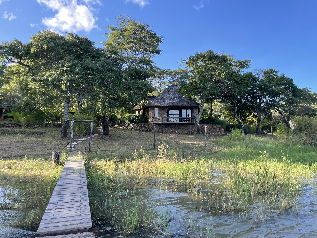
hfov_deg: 67.3
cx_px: 158
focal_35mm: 26
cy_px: 119
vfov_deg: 53.1
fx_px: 238
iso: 32
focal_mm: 4.2
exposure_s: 1/606
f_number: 1.6
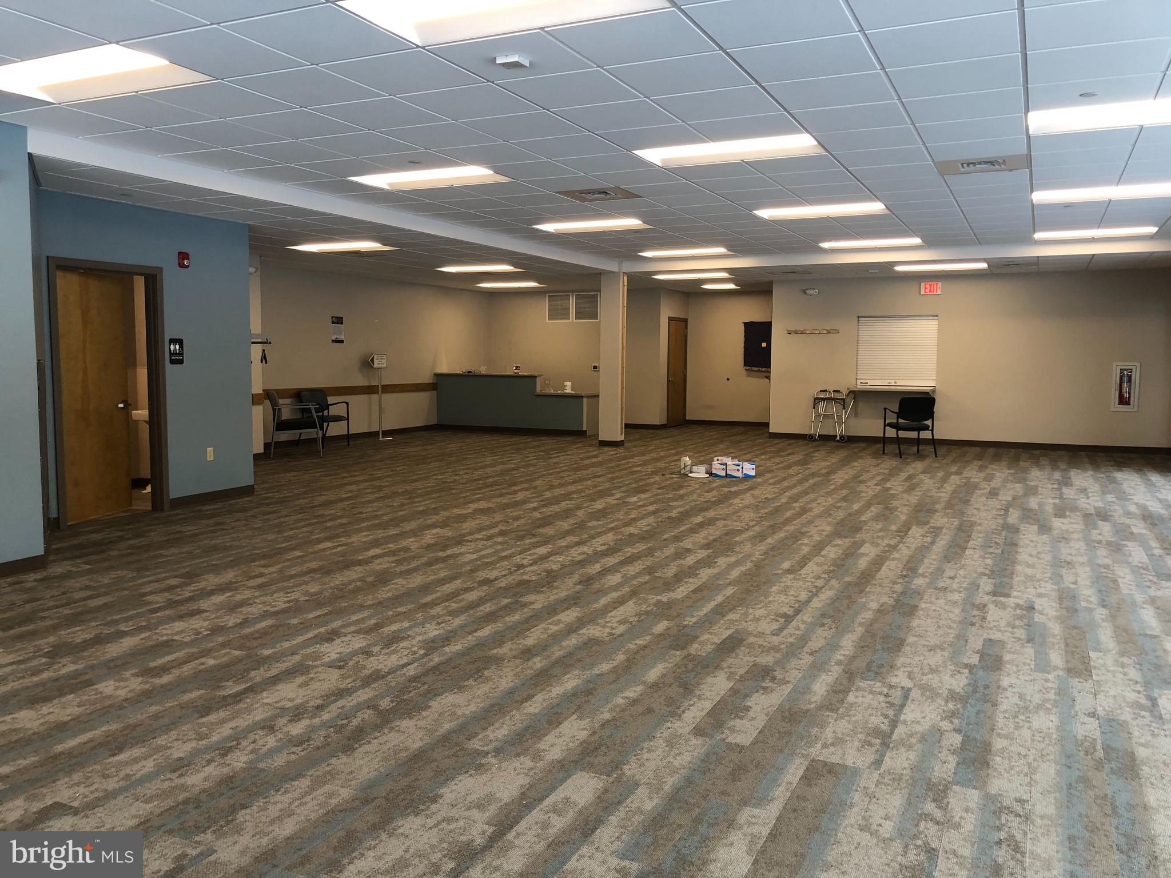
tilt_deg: -7.1
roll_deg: +1.1
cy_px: 439
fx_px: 947
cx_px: 586
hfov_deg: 63.4
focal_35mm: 28
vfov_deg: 49.7
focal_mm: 3.99
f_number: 1.8
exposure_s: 1/40
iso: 25
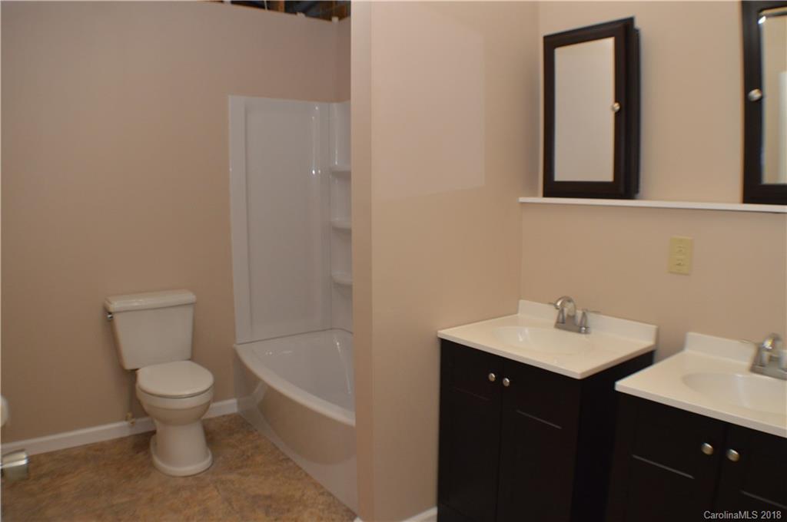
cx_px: 394
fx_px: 720
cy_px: 261
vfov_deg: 39.9
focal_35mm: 33
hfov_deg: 57.3
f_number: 5.6
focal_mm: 22
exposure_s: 1/125
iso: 800
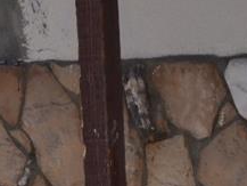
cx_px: 123
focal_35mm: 239
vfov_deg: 6.2
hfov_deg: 8.3
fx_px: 1706
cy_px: 48
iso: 200
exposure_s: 1/400
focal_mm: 24
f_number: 10
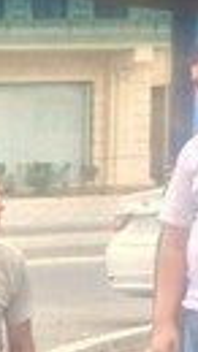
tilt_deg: -12.3
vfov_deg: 12.6
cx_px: -203
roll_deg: +2.6
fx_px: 1495
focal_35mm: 160
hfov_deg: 7.3
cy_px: 570
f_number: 2.2
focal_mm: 4.15
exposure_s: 1/100
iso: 40
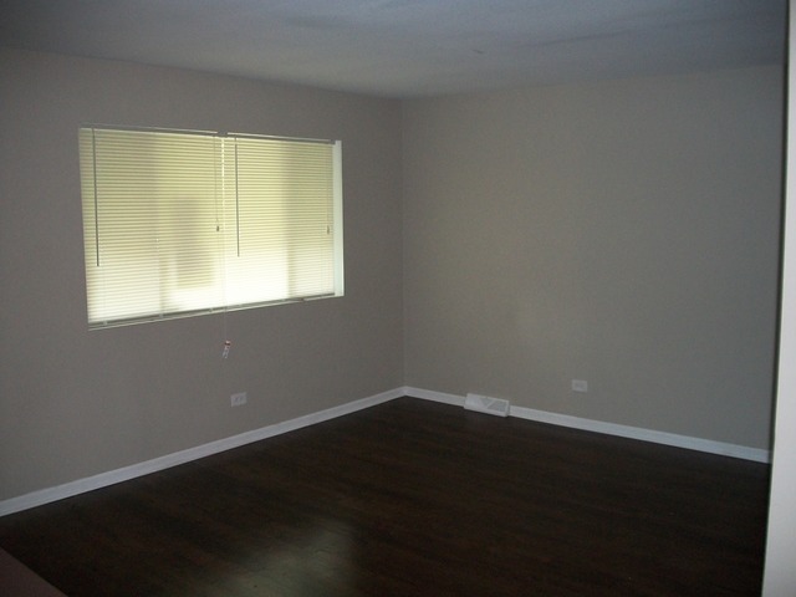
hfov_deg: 56.8
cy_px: 298
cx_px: 398
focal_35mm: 32
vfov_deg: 44.2
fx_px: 736
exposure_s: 1/30
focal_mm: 5.7
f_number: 2.9
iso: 240
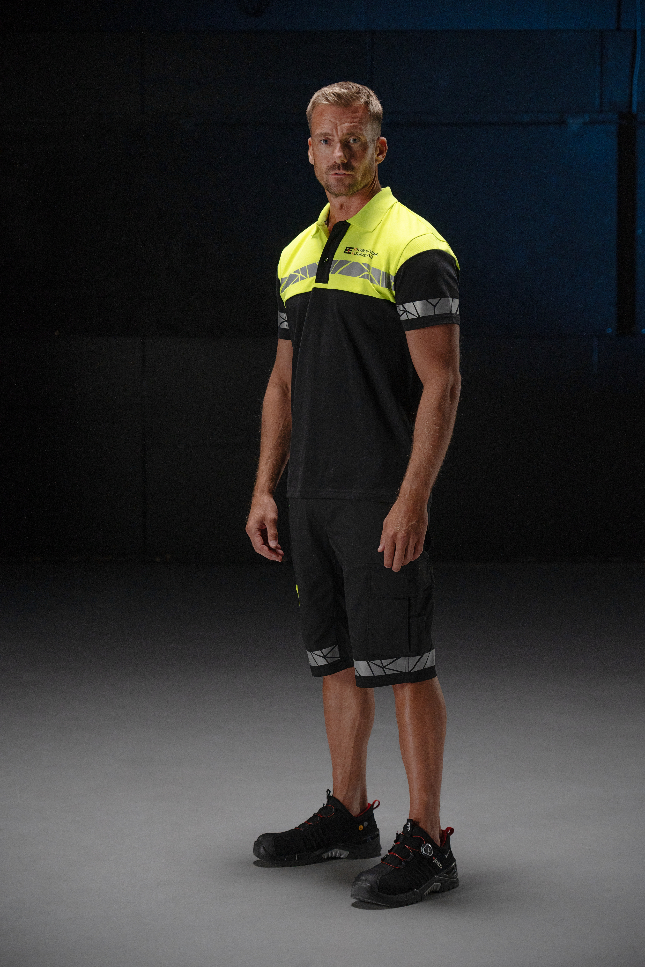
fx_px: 2338
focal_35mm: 87
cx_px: 322
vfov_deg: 23.4
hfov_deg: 15.7
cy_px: 484
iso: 800
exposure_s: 1/100
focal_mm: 87
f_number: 4.5
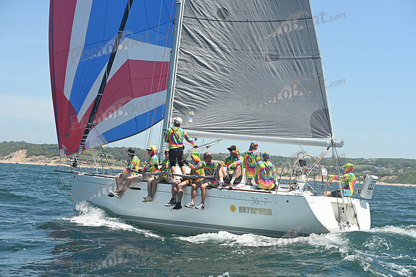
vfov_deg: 19.5
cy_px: 138
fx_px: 809
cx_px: 208
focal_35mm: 70
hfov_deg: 28.8
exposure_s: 1/1000
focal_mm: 70
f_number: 7.1
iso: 320
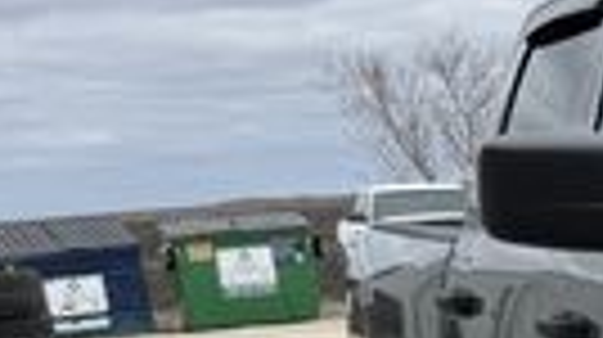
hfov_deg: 14.4
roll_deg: +4.0
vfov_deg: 9.3
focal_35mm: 125
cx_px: 1202
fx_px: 1996
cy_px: 572
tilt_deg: -13.7
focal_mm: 6.76
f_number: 1.78
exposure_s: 1/3279
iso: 80
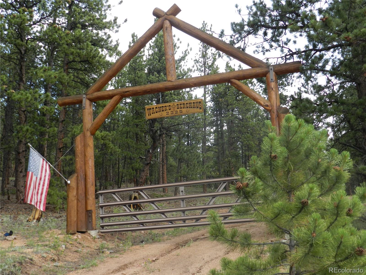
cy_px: 138
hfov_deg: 49.0
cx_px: 183
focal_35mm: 38
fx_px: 402
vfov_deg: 37.7
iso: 160
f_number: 4
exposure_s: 1/320
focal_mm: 6.7
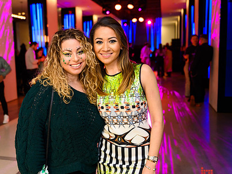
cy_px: 88
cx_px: 77
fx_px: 282
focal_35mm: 42
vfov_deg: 34.4
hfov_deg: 44.1
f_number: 3.2
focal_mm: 31
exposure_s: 1/160
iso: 1600
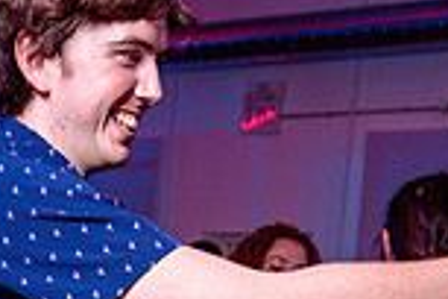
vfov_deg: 14.0
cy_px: 468
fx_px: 1132
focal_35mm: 91
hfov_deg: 22.2
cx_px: 117
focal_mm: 24
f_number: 3.2
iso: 800
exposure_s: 1/50
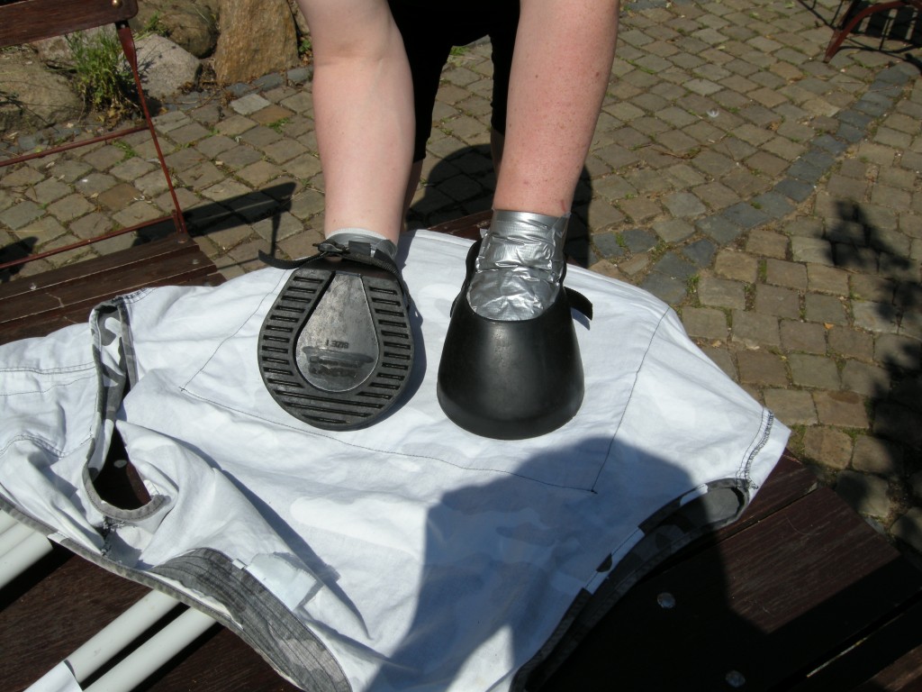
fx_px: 932
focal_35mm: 35
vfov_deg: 40.7
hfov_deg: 52.6
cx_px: 461
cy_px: 346
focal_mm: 7.5
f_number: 6.8
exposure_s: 1/370
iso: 64
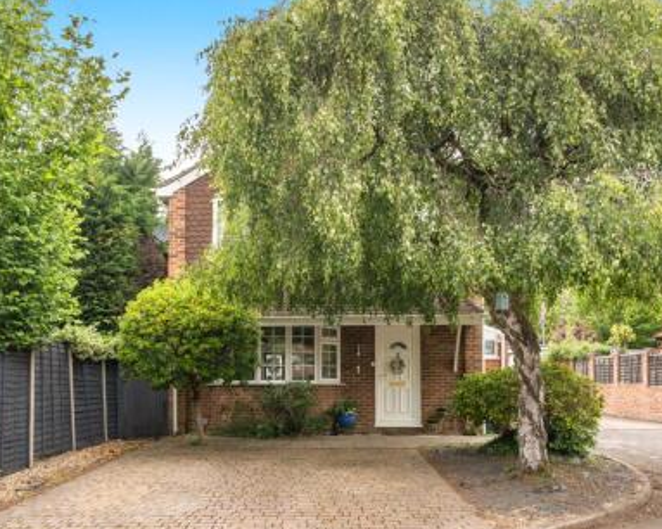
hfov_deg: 51.5
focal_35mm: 35
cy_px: 267
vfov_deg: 42.2
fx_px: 685
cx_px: 315
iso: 400
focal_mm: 20
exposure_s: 1/200
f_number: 8
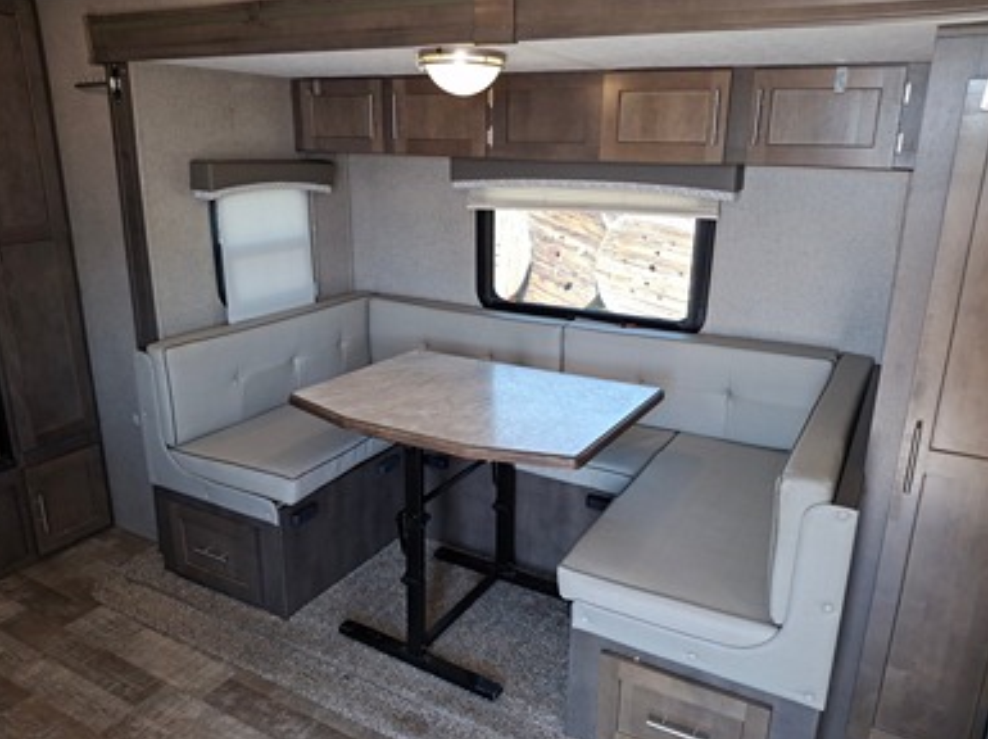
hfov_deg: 67.4
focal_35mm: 26
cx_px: 495
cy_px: 370
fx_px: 741
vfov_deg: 53.0
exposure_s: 1/120
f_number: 1.8
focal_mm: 4.69
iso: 25
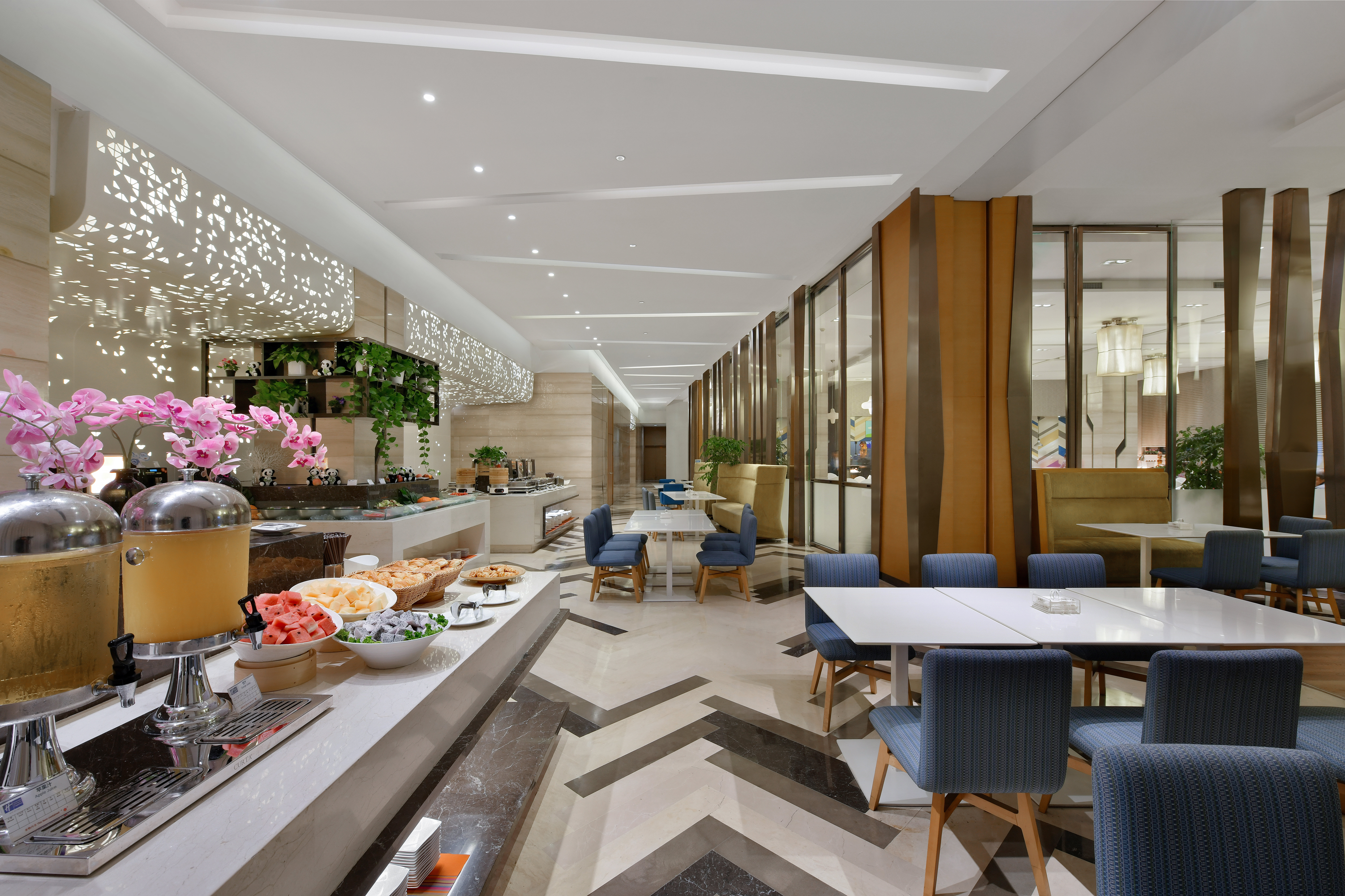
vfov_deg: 77.3
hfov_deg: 100.4
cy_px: 448
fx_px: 560
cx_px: 672
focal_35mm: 15
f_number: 10
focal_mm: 15
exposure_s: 1/2.5
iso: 200
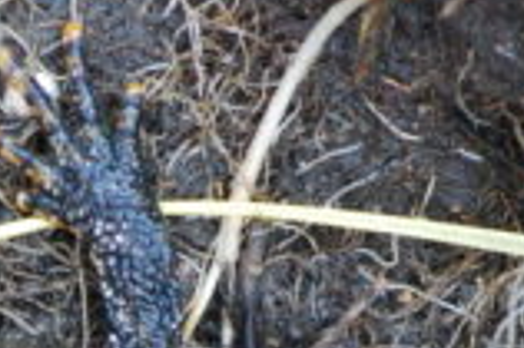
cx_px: -279
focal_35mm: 767
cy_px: 563
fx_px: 11159
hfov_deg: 2.7
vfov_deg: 1.8
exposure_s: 1/125
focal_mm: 105
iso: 1600
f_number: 5
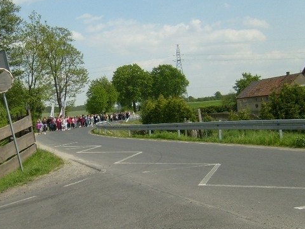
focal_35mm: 58
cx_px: 92
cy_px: 121
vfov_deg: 25.2
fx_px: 511
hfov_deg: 32.8
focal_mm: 5.8
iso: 80
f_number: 7.1
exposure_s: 1/500
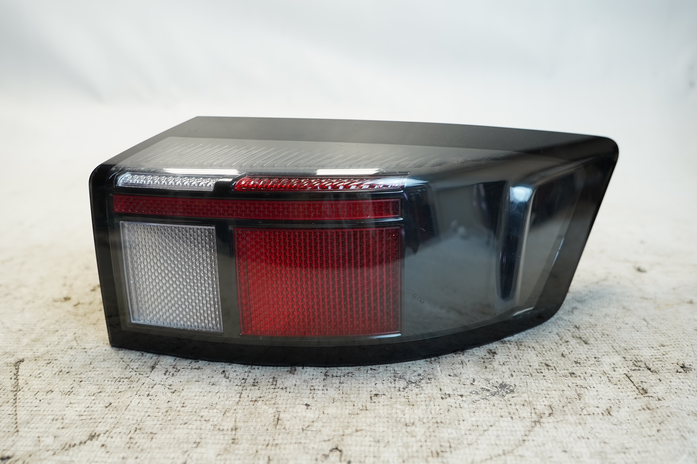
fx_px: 600
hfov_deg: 60.3
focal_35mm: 31
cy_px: 232
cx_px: 348
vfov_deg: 42.3
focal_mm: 21
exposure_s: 1/60
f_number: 4
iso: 250
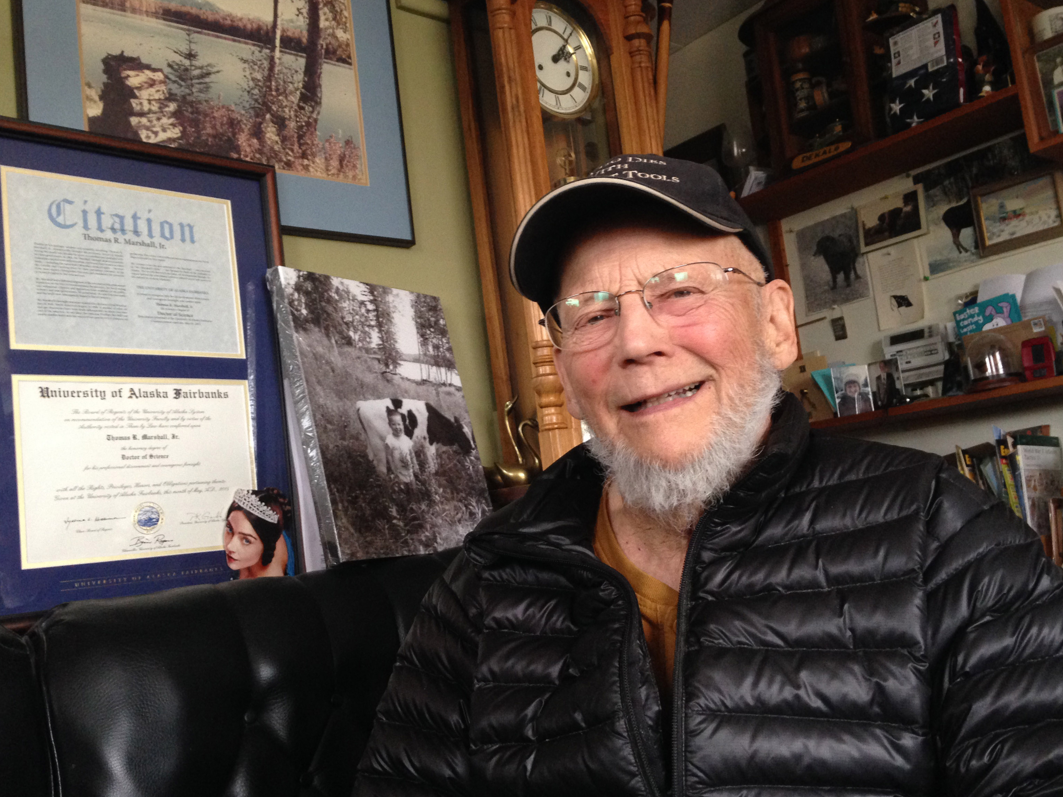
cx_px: 526
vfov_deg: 40.7
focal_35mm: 35
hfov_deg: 52.6
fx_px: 1075
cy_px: 397
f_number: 2.4
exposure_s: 1/20
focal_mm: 4.12
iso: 250
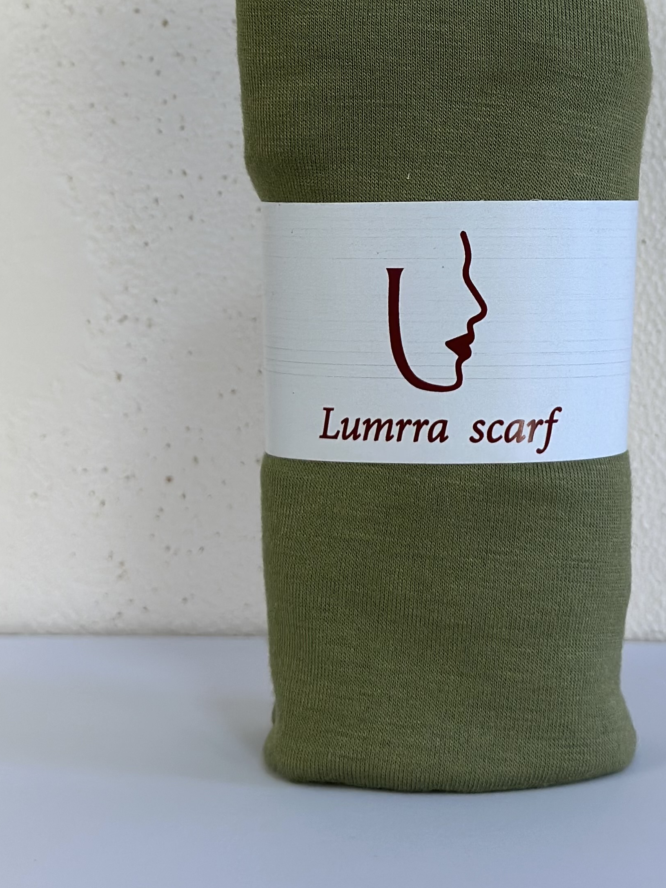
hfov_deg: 16.5
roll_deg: -0.6
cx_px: 501
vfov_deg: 21.6
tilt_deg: +1.9
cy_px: 111
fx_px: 2283
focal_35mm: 89
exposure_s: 1/473
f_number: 1.78
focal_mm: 6.86
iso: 80
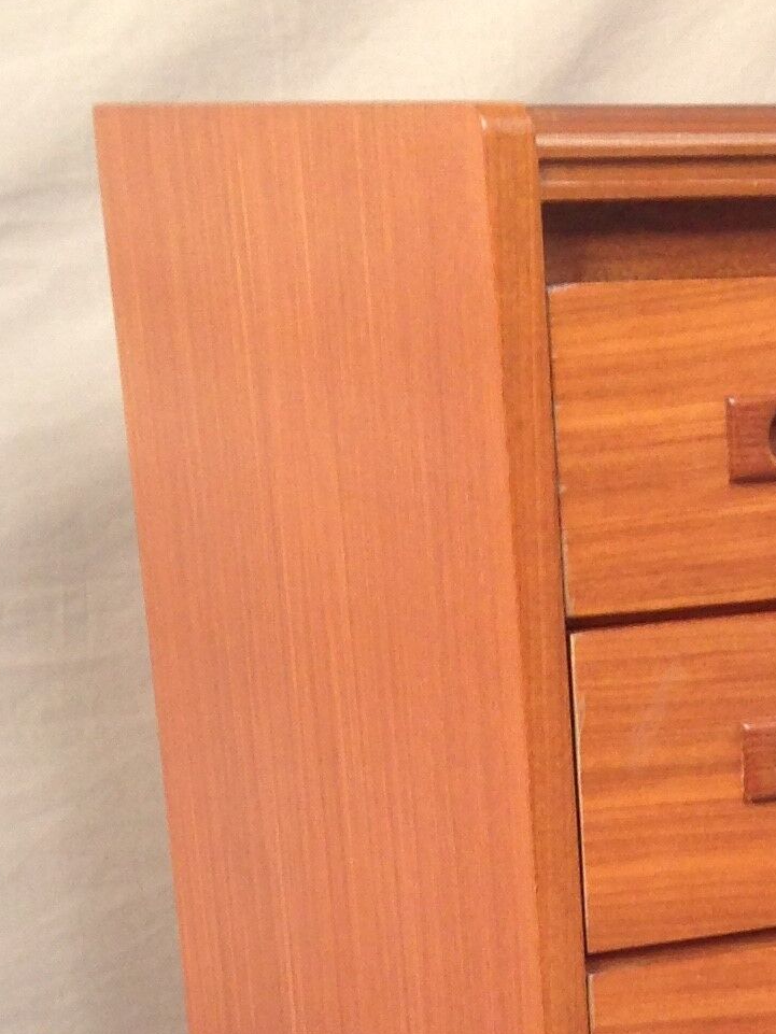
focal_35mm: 112
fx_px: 3347
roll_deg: -1.1
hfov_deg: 12.7
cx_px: 1042
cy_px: 1227
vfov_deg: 16.8
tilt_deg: -16.6
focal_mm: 4.12
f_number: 2.4
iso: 80
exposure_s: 1/20
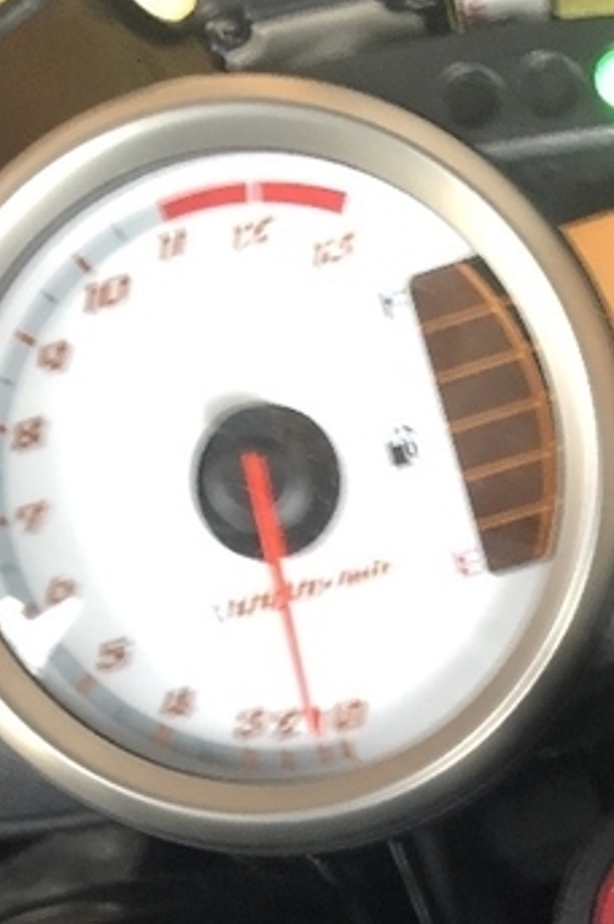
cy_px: 956
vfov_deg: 27.7
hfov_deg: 19.8
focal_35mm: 68
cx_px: 466
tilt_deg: -52.9
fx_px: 1743
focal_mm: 4
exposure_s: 1/12
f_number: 1.8
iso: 100
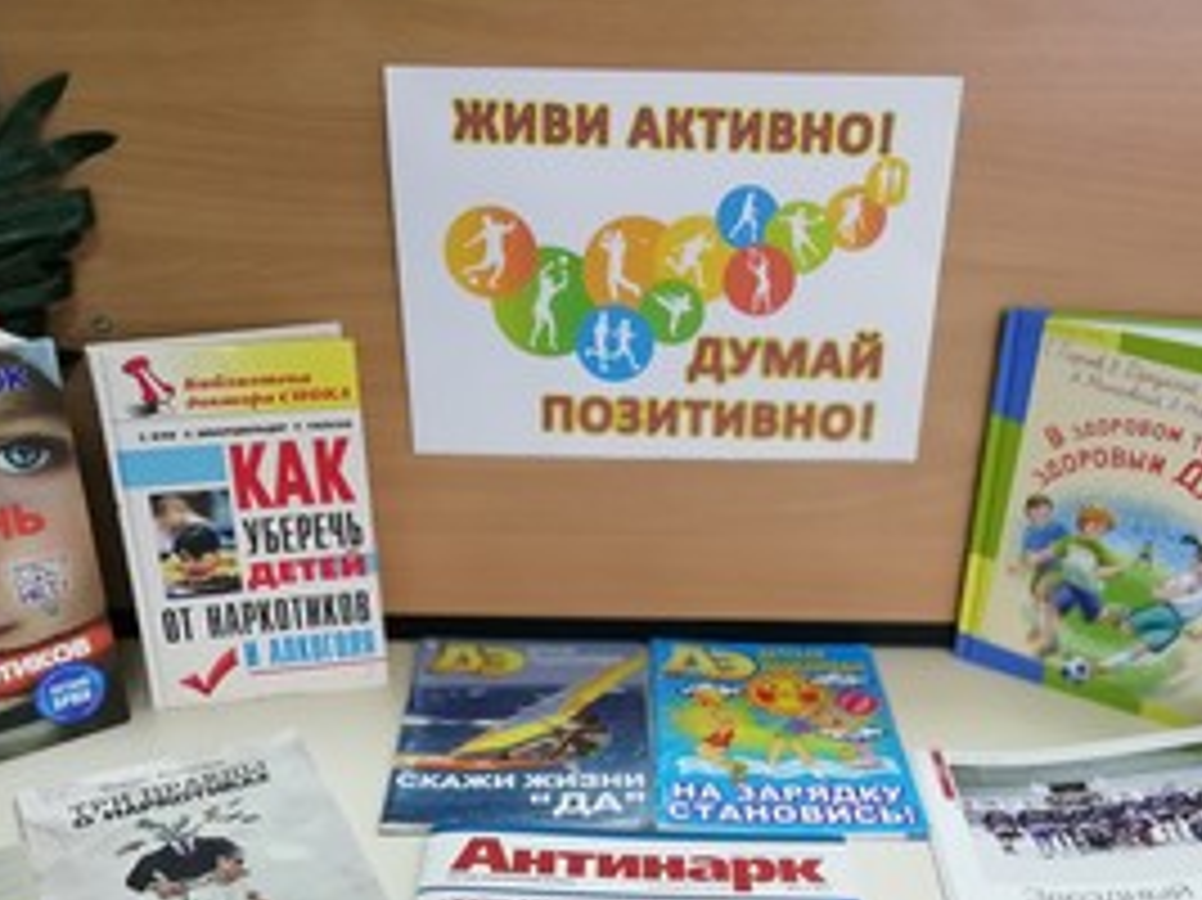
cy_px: 670
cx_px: 666
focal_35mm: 39
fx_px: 1354
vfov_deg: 36.0
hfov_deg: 47.8
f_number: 4
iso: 125
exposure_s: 1/33.3
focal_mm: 3.21
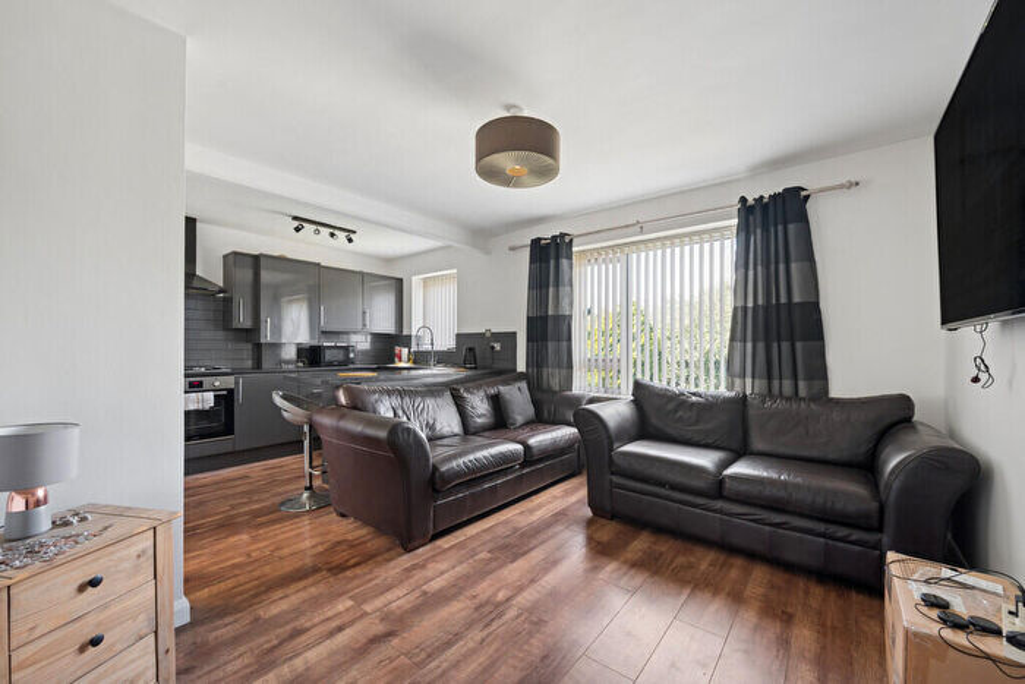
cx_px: 512
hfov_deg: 104.2
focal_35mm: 14
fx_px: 399
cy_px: 342
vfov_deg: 81.2
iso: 100
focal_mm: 14
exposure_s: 1/3.33
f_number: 10
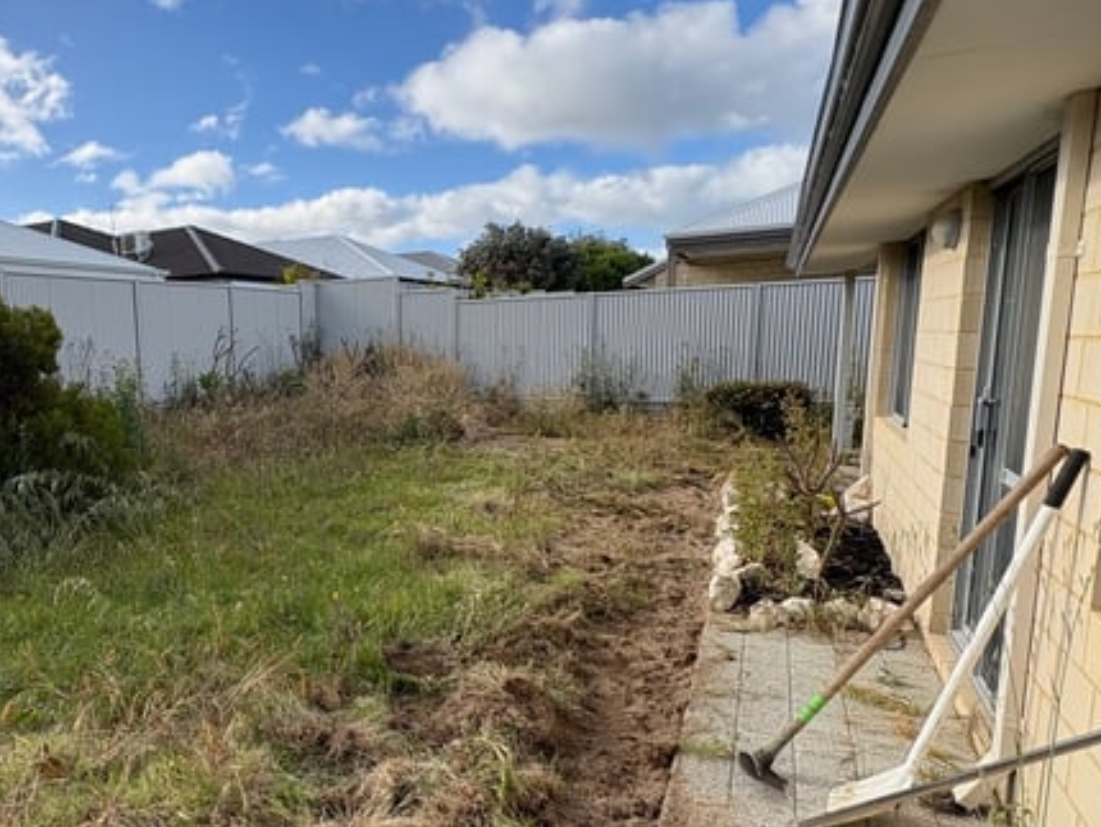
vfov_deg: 54.8
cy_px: 469
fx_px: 796
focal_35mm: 25
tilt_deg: -11.2
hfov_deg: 65.3
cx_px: 279
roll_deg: +0.3
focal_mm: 2.22
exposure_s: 1/1110
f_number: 2.2
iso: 64
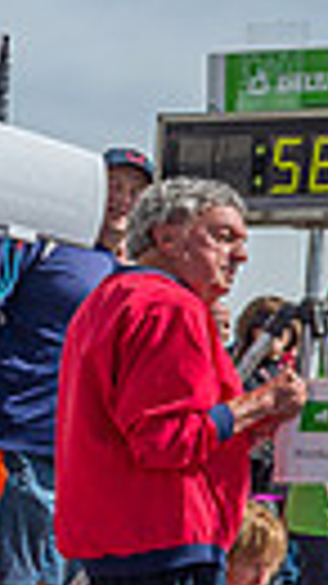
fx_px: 1734
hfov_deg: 8.6
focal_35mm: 112
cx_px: 1047
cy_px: 274
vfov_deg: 19.1
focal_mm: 24
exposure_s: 1/8000
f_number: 5.6
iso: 640
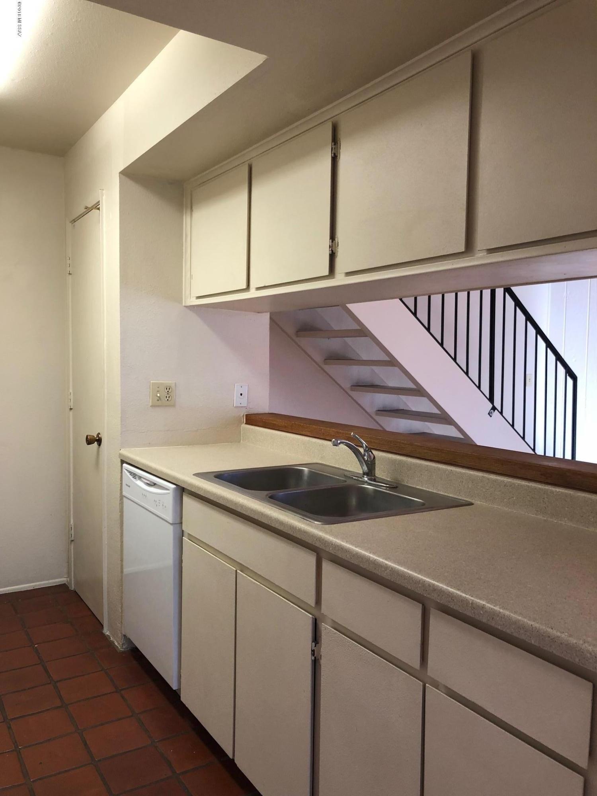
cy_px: 398
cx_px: 298
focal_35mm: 28
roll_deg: -0.7
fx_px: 644
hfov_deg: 49.7
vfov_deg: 63.4
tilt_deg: -3.4
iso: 40
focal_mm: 3.99
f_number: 1.8
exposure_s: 1/24
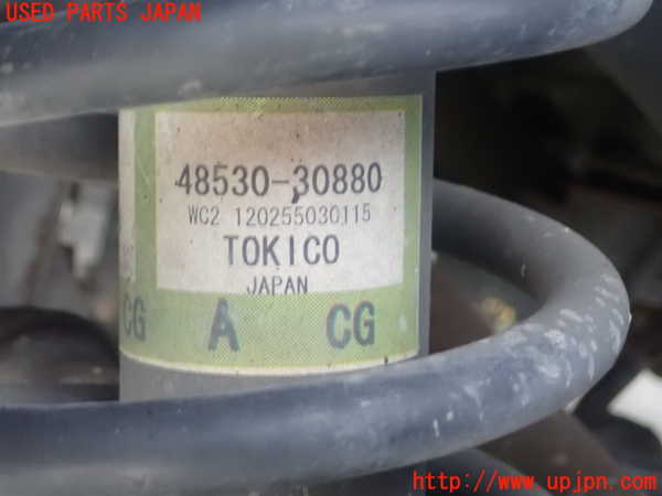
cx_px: 331
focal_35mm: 80
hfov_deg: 24.4
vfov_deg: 18.4
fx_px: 1530
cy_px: 248
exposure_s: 1/20
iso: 1600
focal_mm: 14.41
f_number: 4.4
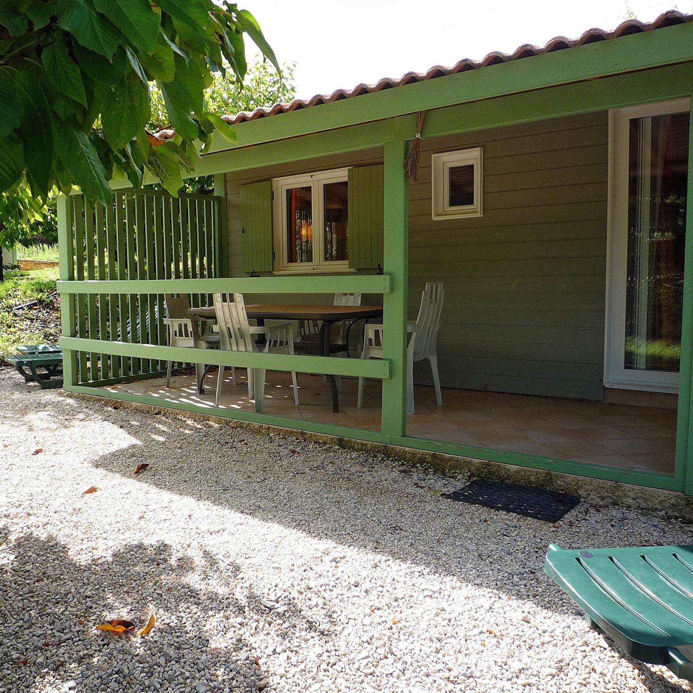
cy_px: 348
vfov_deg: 54.0
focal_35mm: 30
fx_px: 679
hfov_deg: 53.9
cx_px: 299
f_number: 2.8
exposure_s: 1/400
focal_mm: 4.4
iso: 100
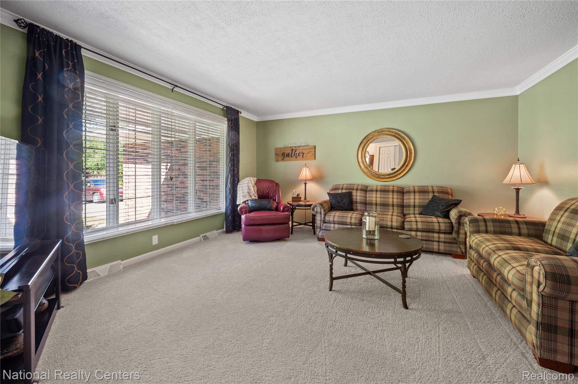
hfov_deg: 104.3
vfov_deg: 81.1
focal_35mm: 14
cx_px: 289
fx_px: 225
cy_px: 192
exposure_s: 2.5
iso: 100
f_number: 11
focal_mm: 14
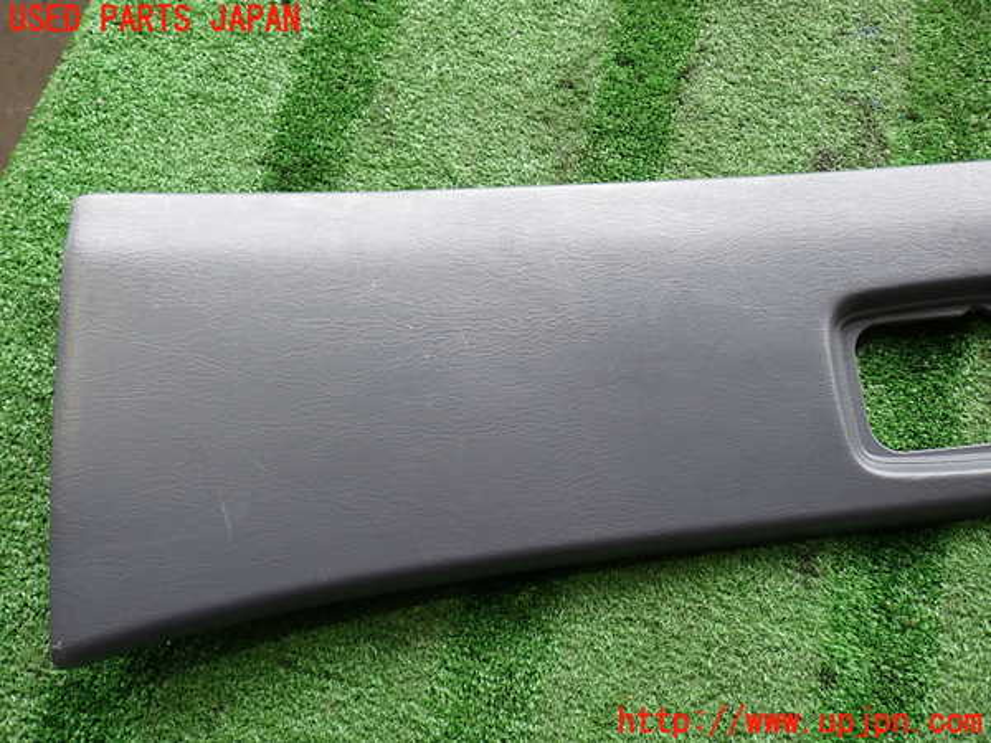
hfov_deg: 60.0
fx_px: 859
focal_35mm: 30
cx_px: 496
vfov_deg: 46.8
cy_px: 372
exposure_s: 1/60
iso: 125
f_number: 2.3
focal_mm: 5.4
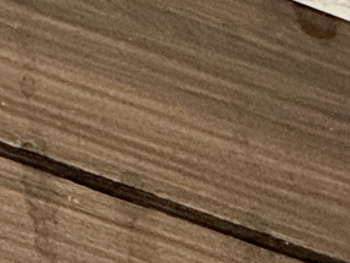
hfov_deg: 2.4
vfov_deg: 1.8
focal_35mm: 836
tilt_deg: +42.6
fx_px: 8449
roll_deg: +4.6
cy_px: -461
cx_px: 59
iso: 200
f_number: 2.8
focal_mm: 15.66
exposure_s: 1/60
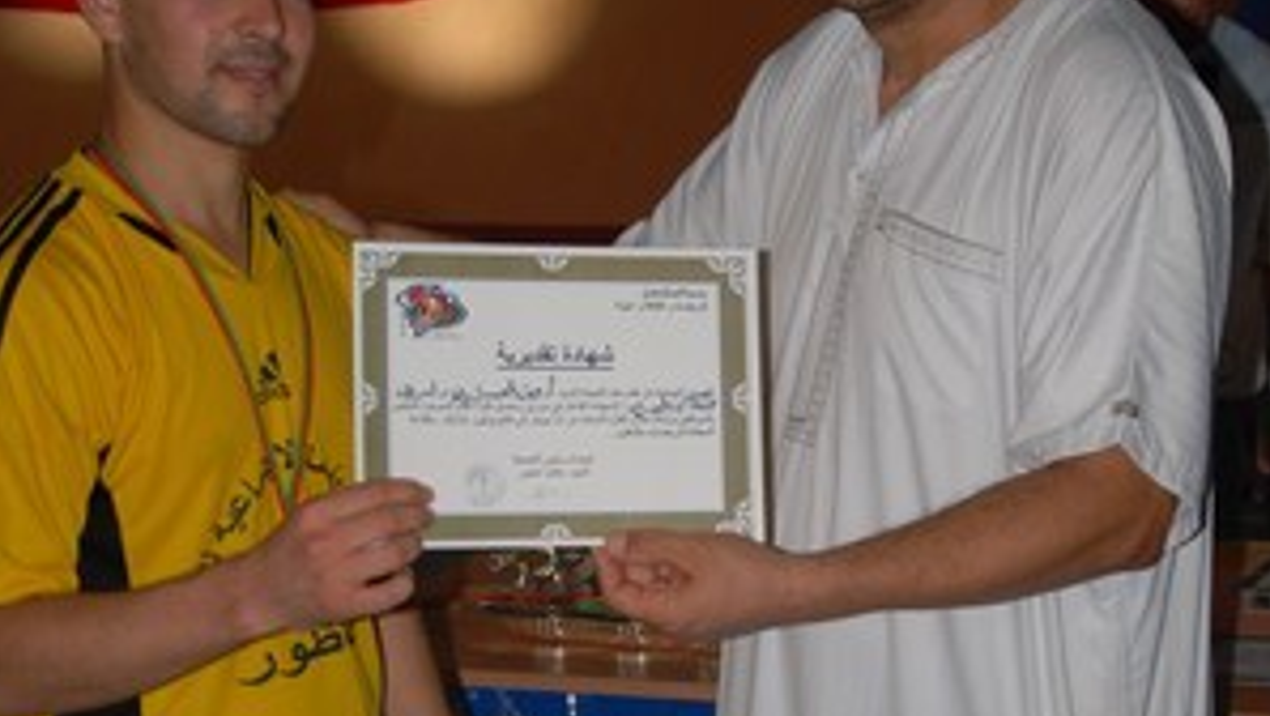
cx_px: 637
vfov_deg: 12.7
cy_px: 477
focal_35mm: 95
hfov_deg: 22.4
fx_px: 3201
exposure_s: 1/60
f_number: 4.8
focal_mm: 40
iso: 200
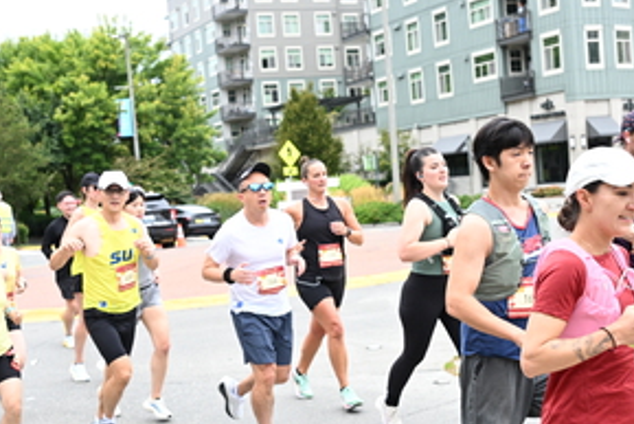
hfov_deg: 32.8
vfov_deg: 22.3
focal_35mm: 61
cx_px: 276
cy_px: 236
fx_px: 1075
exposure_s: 1/640
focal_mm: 32
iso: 2000
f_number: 4
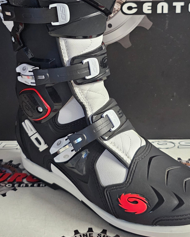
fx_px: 330
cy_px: 69
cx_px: 89
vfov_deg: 38.8
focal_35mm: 47
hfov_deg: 32.1
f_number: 1.7
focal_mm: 6.3
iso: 1000
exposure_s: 1/100
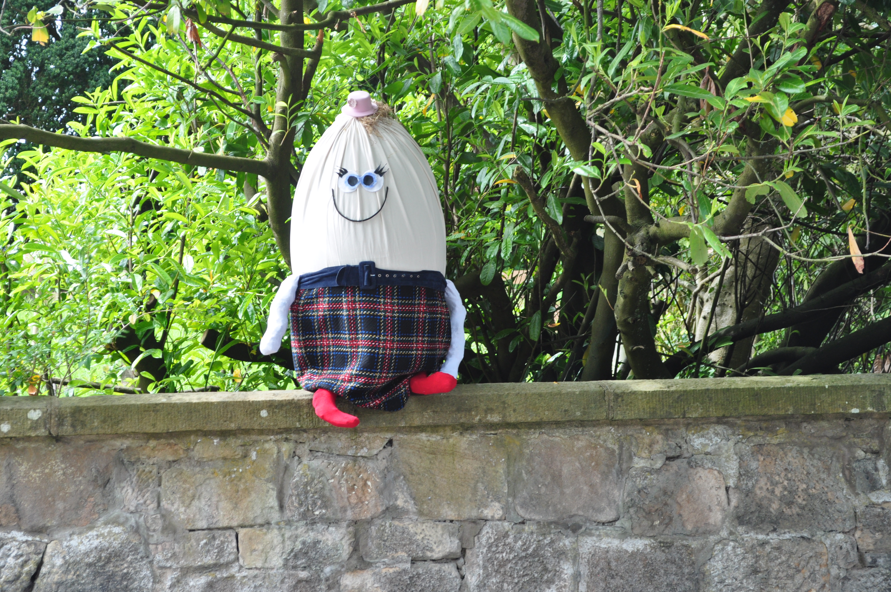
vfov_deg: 16.5
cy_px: 296
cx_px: 446
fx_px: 2039
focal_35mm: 82
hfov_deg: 24.6
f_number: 8
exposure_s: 1/80
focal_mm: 55
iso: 400
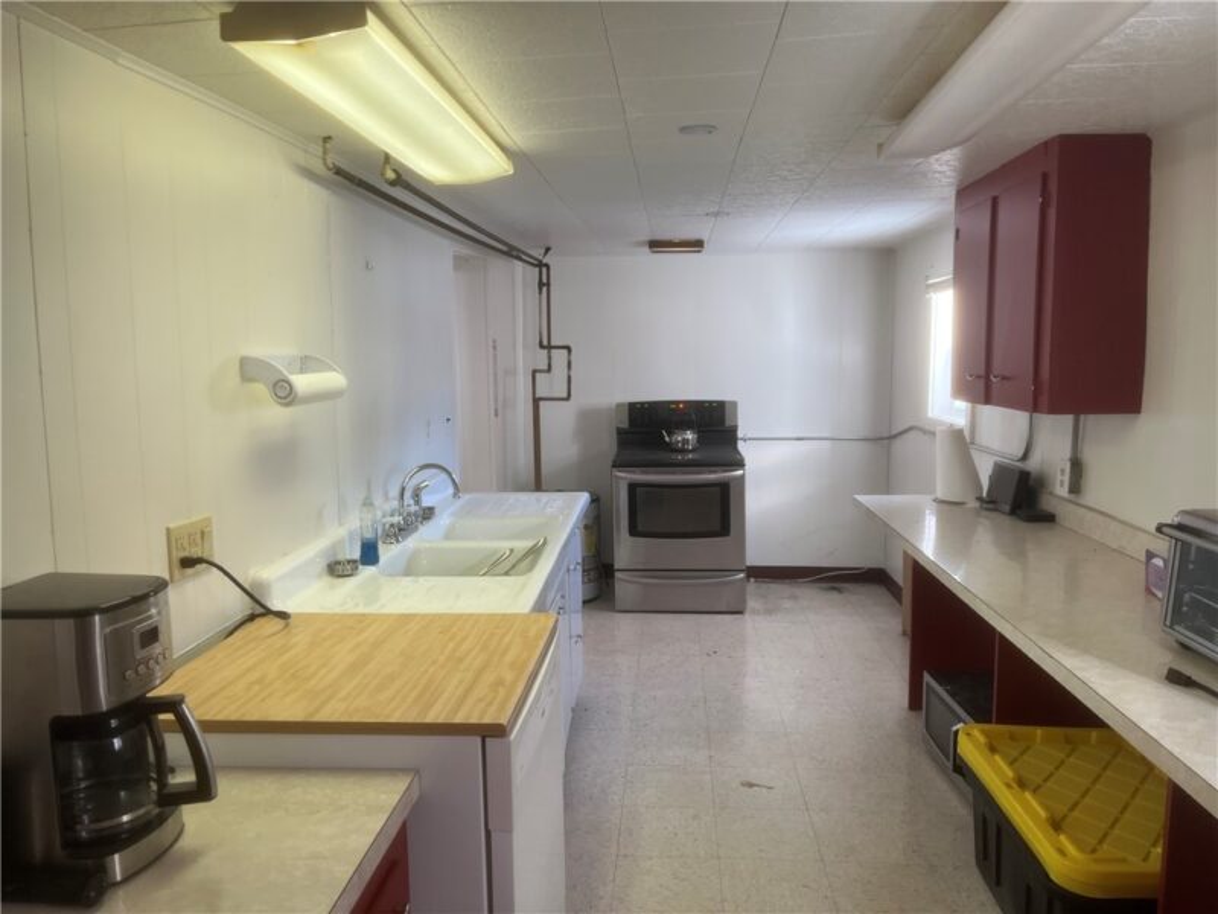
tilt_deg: -8.6
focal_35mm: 26
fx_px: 915
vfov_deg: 53.1
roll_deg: -0.1
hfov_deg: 67.3
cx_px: 609
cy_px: 457
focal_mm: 5.1
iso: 125
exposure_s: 1/120
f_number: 1.6
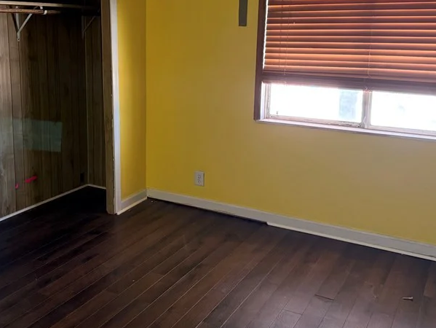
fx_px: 517
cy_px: 116
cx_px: 162
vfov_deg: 34.9
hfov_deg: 45.3
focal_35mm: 41
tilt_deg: -10.0
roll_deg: -0.1
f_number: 1.78
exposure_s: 1/60
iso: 500
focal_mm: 6.76
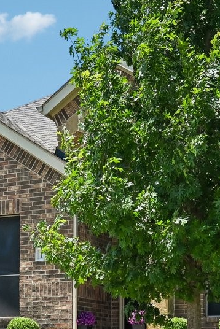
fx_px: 769
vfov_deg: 23.9
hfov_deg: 16.2
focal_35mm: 84
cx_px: 62
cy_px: 257
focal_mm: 22
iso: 400
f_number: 8
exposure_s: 1/800
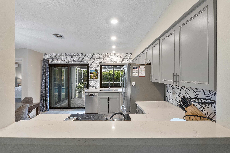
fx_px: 101
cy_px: 76
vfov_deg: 74.6
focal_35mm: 16
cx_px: 115
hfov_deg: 97.6
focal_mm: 10.5
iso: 160
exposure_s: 1/3
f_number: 11
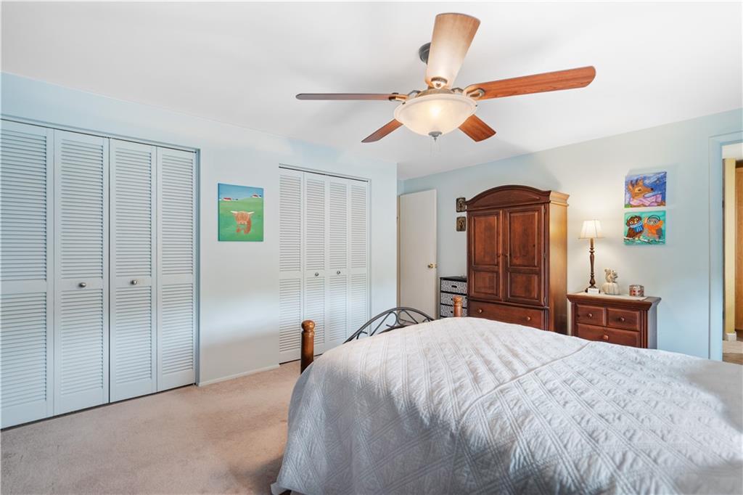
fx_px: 330
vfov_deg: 73.7
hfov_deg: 96.8
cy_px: 248
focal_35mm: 16
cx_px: 372
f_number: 3.2
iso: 125
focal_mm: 16
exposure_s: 1/40
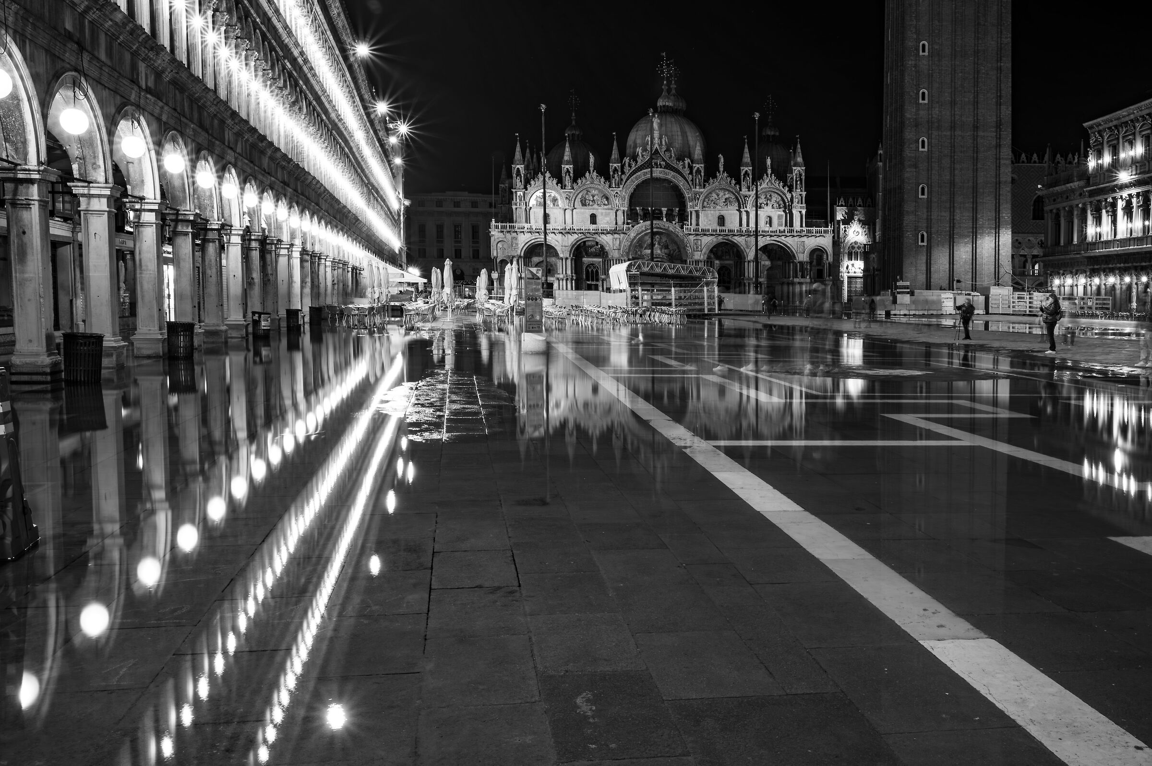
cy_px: 383
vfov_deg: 43.6
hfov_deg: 62.0
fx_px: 959
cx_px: 576
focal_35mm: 30
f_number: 20
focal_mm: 30
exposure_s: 20
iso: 100
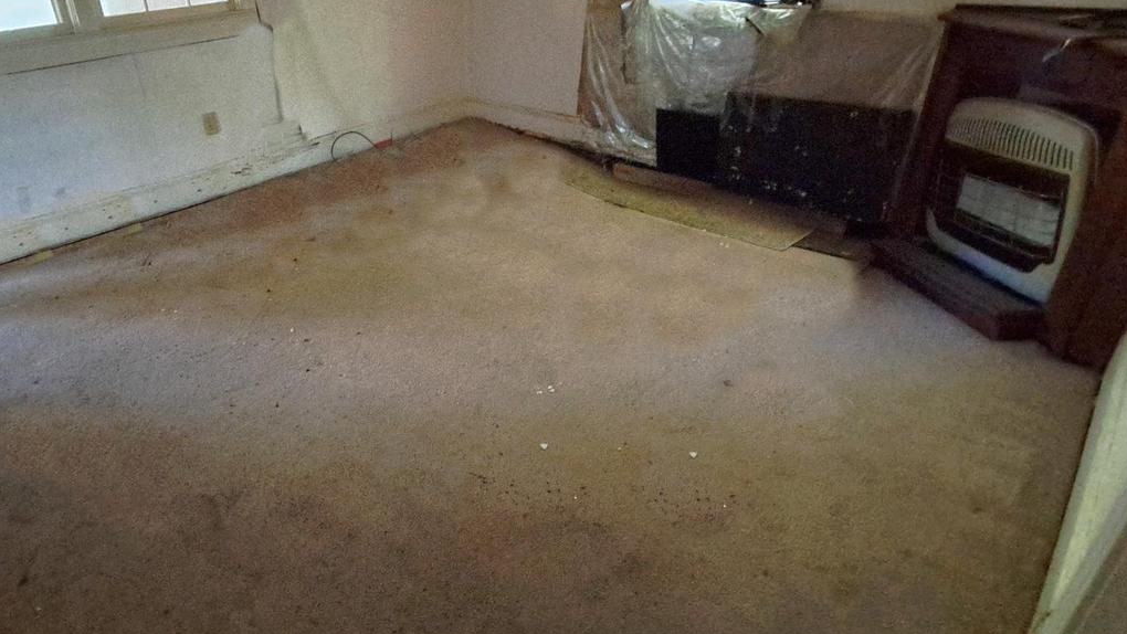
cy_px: 234
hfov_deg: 85.0
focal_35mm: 20
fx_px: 598
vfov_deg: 55.2
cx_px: 423
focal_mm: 1.74
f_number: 2.2
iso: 800
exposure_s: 1/20
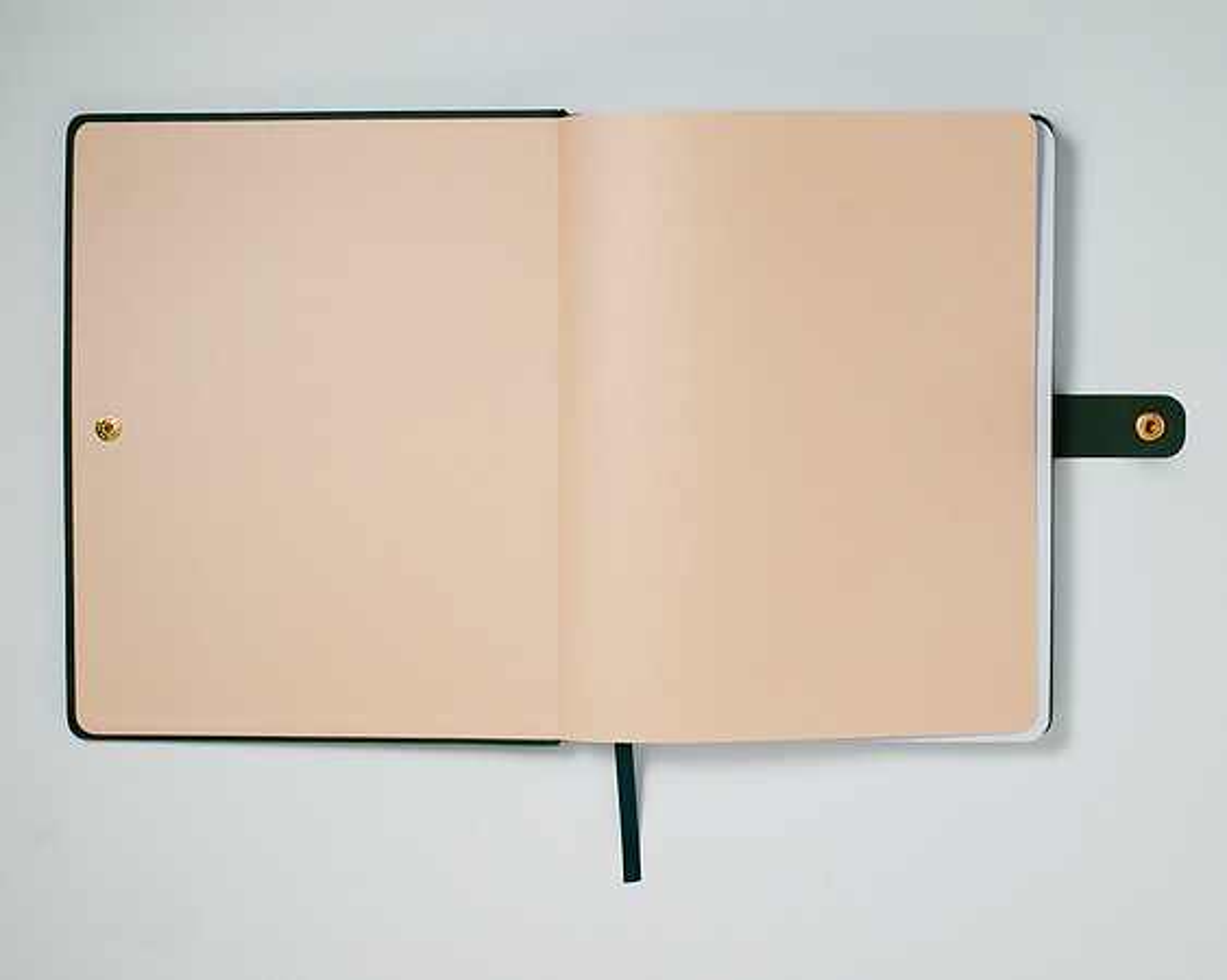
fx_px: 2120
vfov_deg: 26.0
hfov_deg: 32.3
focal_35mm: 58
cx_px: 596
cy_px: 505
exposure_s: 1/200
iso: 200
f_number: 10
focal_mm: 50
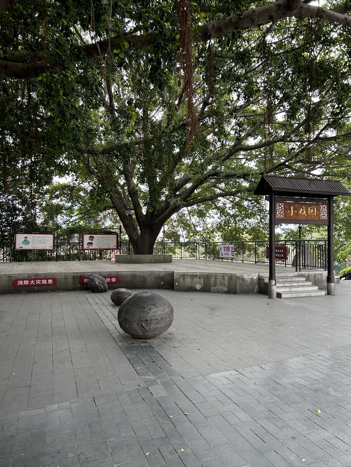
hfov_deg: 53.1
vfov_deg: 67.3
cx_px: 176
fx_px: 352
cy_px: 234
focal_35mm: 26
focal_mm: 5.7
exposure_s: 1/184
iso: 40
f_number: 1.5
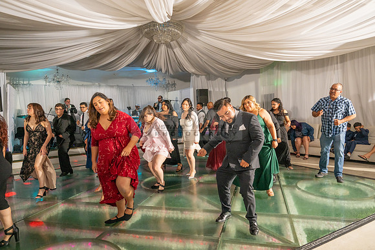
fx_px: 250
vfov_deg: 53.2
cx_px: 188
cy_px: 125
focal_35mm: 24
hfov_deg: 73.7
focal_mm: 24
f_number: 4
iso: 1000
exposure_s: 1/160
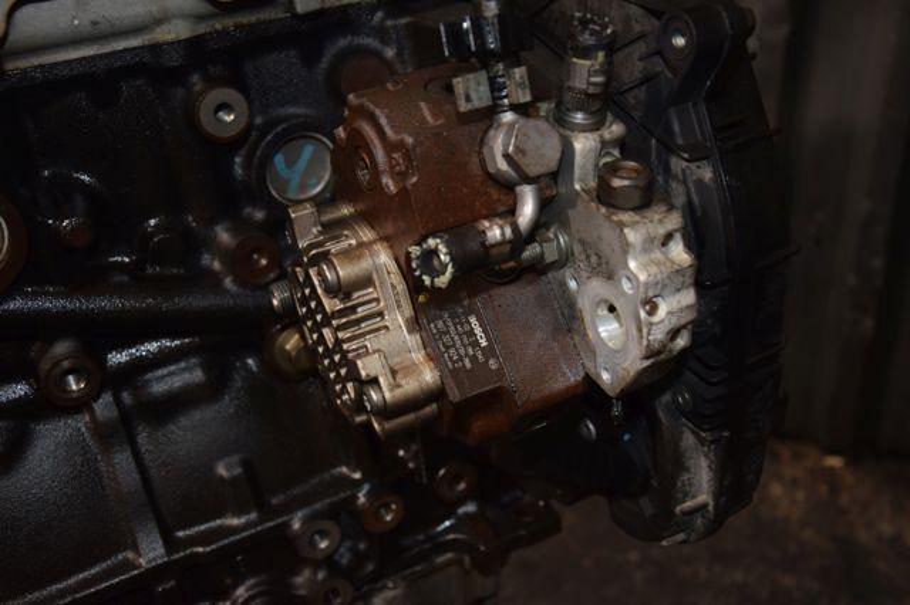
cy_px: 302
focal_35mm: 39
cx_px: 455
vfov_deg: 34.2
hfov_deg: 49.6
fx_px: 985
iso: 800
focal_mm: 26
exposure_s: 1/60
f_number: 5
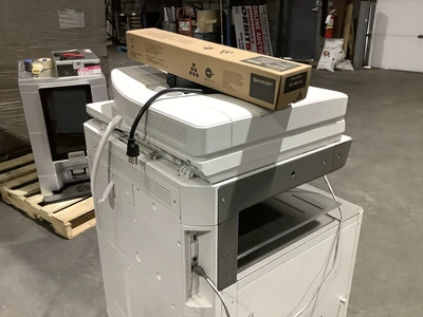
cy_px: 158
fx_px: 379
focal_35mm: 31
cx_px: 212
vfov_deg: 45.4
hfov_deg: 58.4
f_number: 2.4
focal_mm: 3.3
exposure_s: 1/50
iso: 250
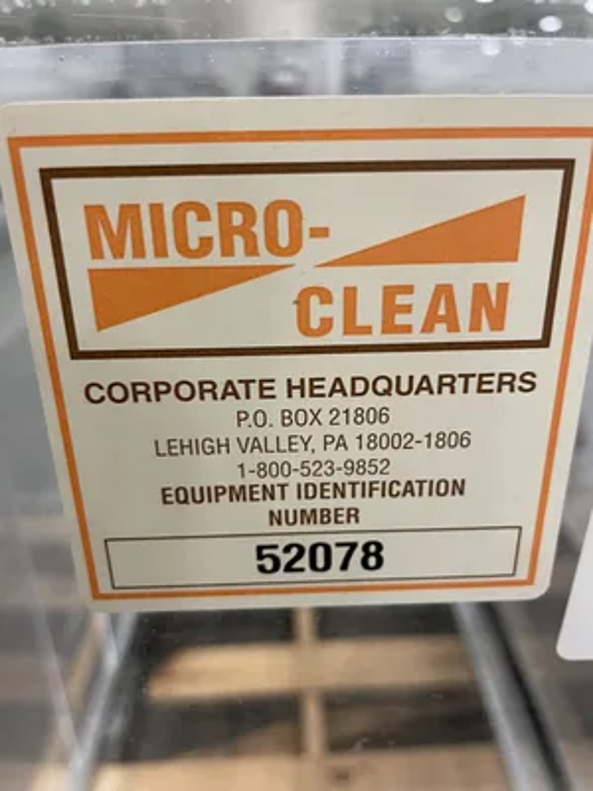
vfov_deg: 67.3
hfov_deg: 53.1
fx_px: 594
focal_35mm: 26
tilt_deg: -24.0
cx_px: 296
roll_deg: +0.8
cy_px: 396
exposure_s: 1/60
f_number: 1.6
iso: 320
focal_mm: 4.2
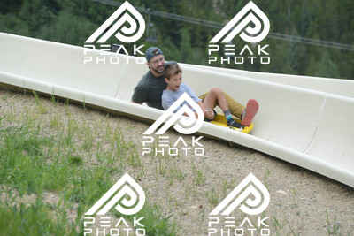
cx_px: 177
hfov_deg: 10.5
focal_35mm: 195
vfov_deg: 7.0
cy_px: 118
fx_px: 1918
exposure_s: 1/640
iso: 450
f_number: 6.3
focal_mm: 195
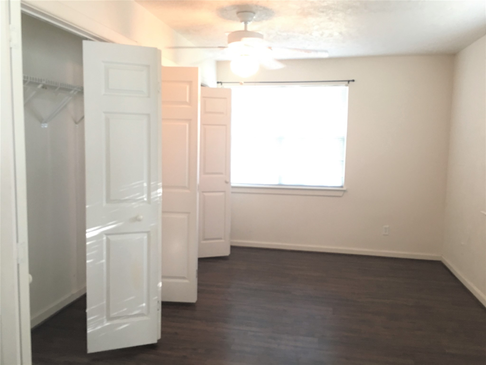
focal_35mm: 29
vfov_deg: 48.2
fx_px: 407
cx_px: 243
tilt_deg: -5.5
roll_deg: -1.0
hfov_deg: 61.7
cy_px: 182
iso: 64
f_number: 2.2
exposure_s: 1/4
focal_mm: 4.15
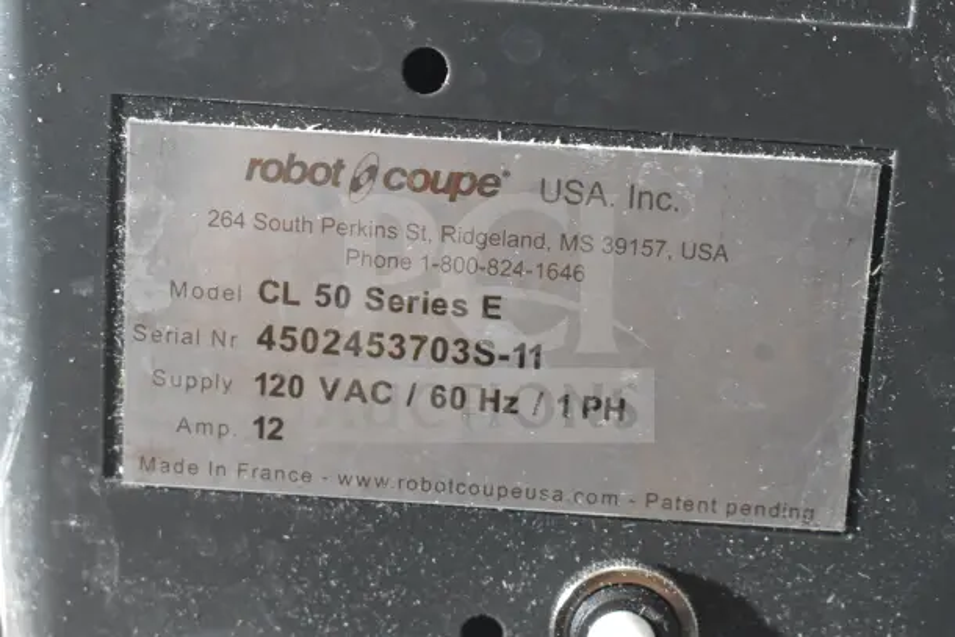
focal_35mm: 69
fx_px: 1831
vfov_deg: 19.7
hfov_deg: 29.2
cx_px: 478
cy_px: 318
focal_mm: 46
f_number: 5.6
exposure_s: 1/125
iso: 6400
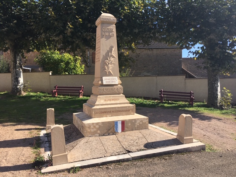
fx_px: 198
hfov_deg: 61.7
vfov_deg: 48.2
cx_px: 118
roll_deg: +0.5
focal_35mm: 29
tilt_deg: +0.4
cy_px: 88
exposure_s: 1/1202
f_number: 2.2
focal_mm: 4.15
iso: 25
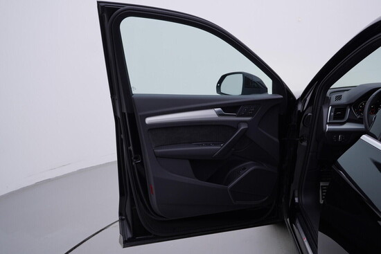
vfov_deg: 36.9
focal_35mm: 36
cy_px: 127
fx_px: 381
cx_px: 190
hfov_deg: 53.1
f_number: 4
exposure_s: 1/80
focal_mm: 24
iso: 125
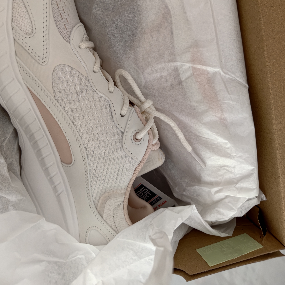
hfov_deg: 57.3
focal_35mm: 28
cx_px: 141
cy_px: 102
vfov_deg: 56.4
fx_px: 261
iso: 665
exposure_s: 1/50
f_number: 1.88
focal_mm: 5.56
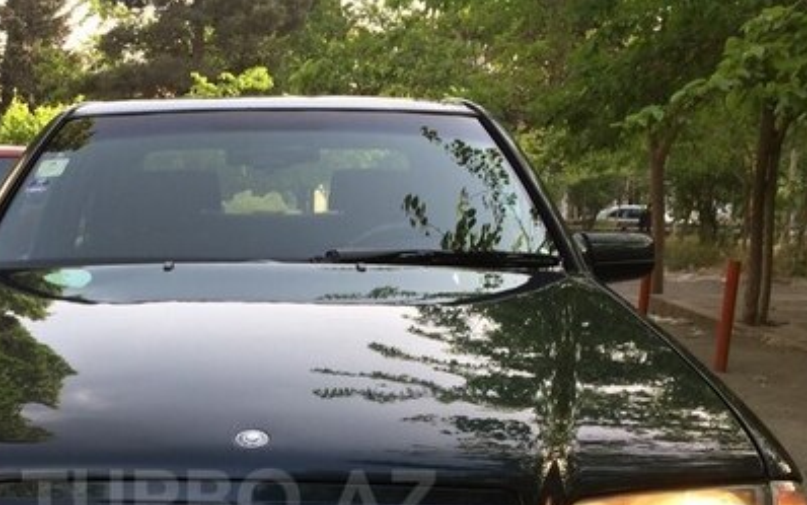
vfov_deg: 24.3
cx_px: 229
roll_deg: -1.5
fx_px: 1122
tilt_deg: -14.3
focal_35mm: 51
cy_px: 500
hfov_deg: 38.8
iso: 32
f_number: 2.2
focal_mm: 4.15
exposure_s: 1/169
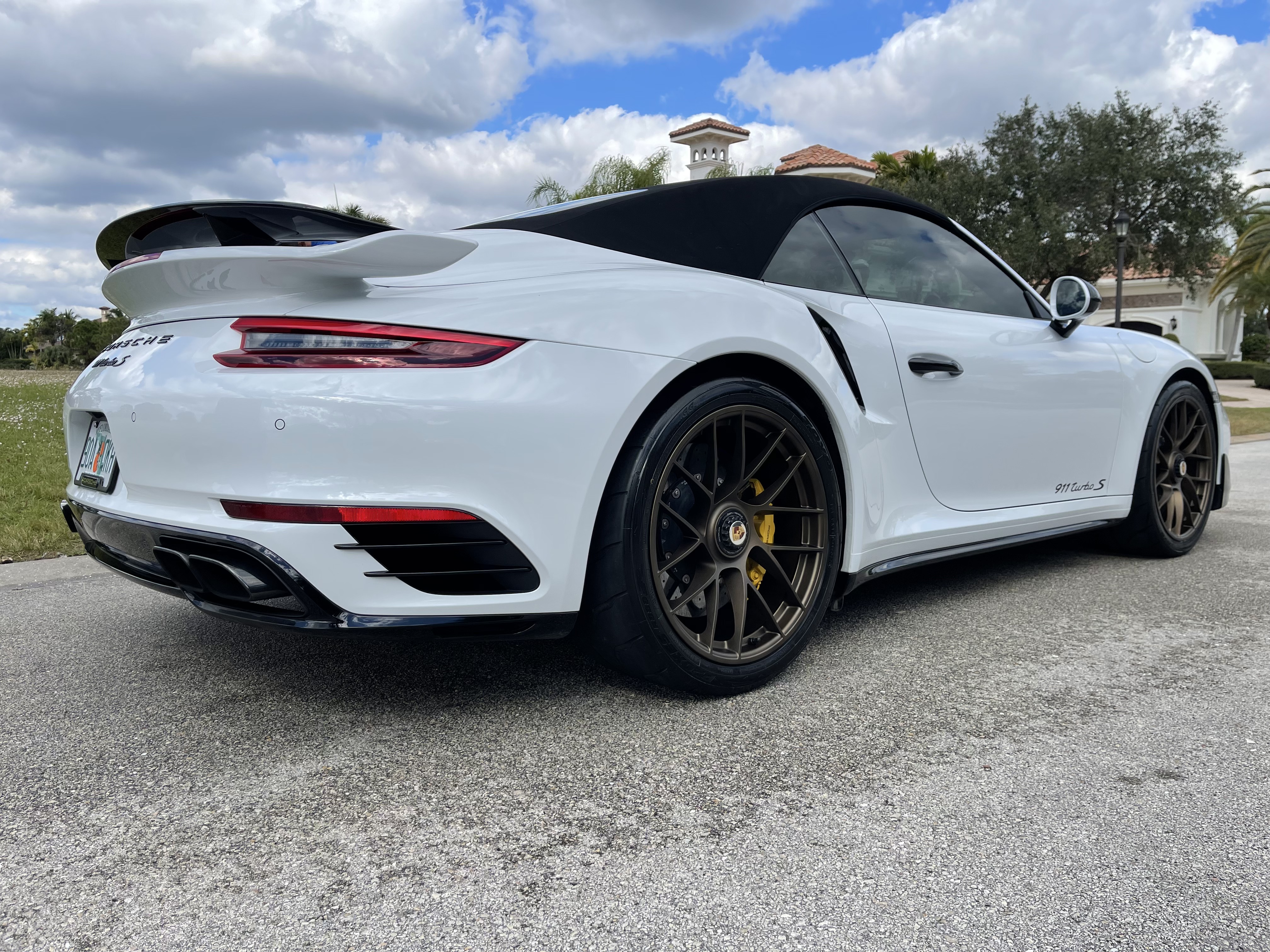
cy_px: 476
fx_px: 954
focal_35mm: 26
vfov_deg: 53.1
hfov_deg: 67.3
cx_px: 635
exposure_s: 1/3344
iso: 32
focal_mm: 5.1
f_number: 1.6
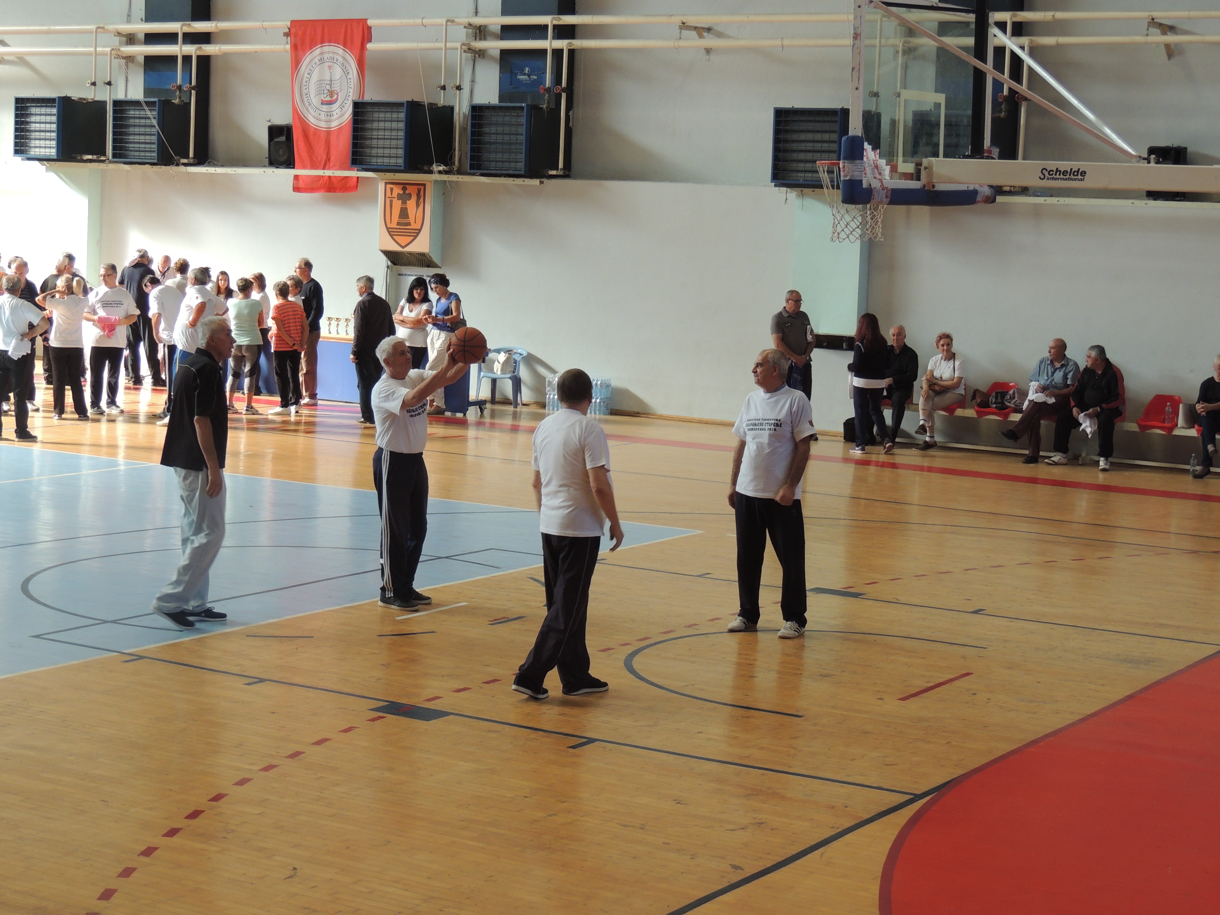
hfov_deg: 27.8
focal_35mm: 70
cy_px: 458
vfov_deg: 21.0
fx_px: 2467
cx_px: 610
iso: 200
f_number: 3.9
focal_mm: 12.4
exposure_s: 1/60
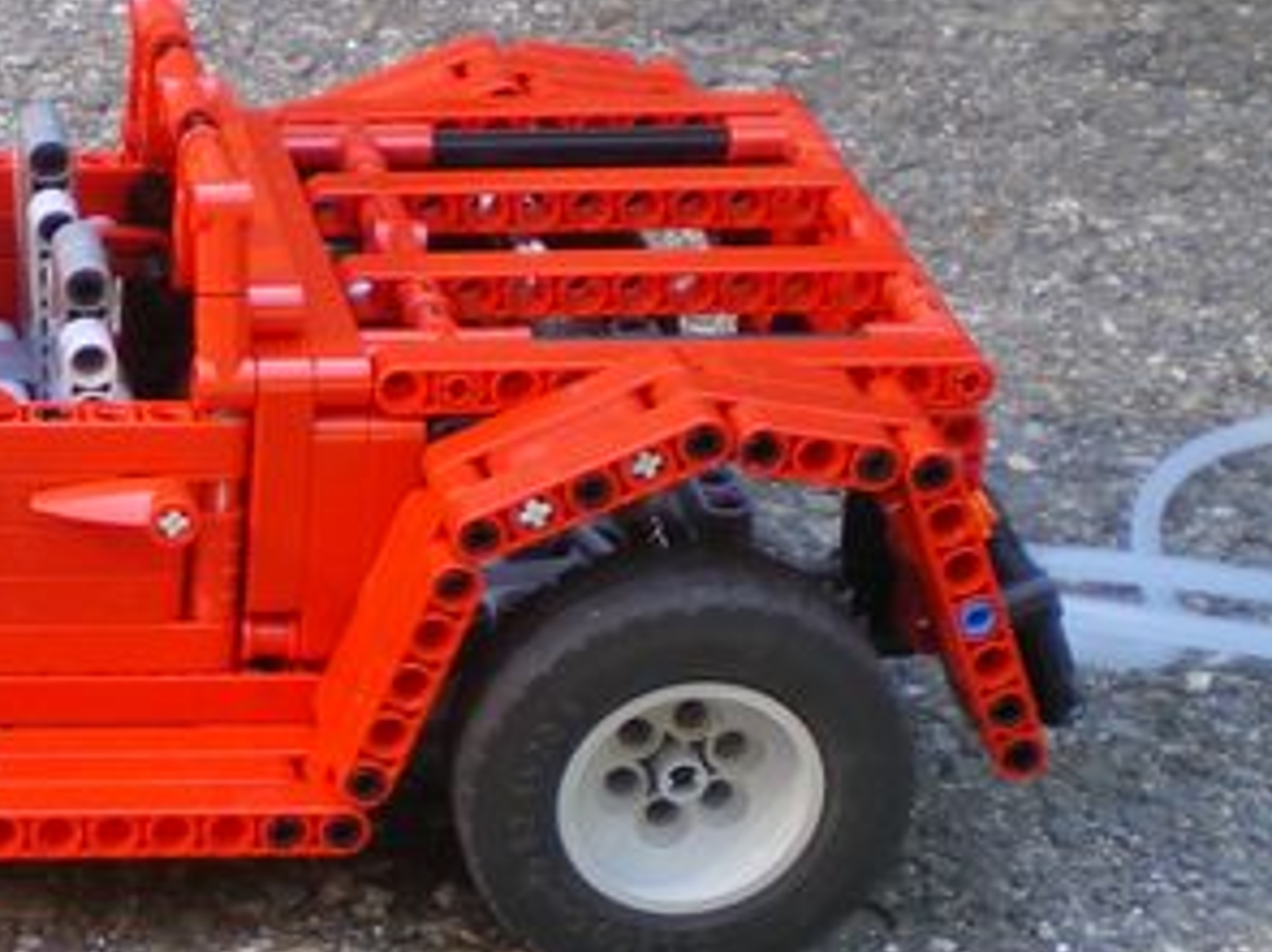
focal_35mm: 103
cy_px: 495
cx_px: -263
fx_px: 3783
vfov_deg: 14.4
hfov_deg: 18.1
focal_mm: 6.3
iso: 64
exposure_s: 1/30
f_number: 3.1
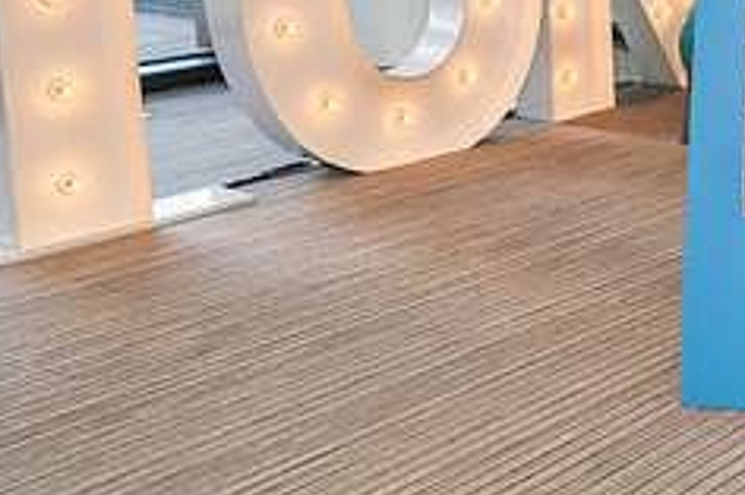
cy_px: -2
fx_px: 1220
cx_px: 890
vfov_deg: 22.1
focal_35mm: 59
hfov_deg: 29.3
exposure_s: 1/200
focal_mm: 24
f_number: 4.5
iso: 1000
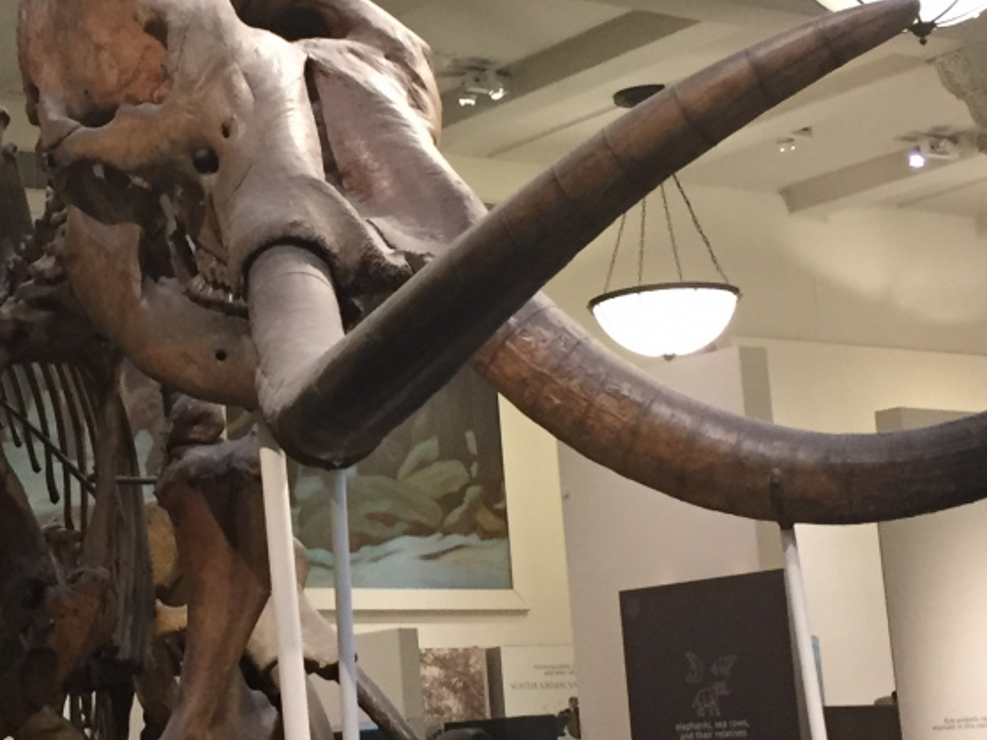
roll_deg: +1.9
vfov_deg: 17.8
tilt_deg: +12.4
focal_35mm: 83
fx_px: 2366
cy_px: 337
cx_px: 191
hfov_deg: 23.2
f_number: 2.2
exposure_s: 1/30
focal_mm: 4.15
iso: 200
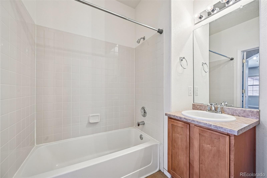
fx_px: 104
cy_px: 89
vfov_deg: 81.2
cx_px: 134
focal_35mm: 14
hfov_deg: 104.3
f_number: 8
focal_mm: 14
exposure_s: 1/8
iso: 400
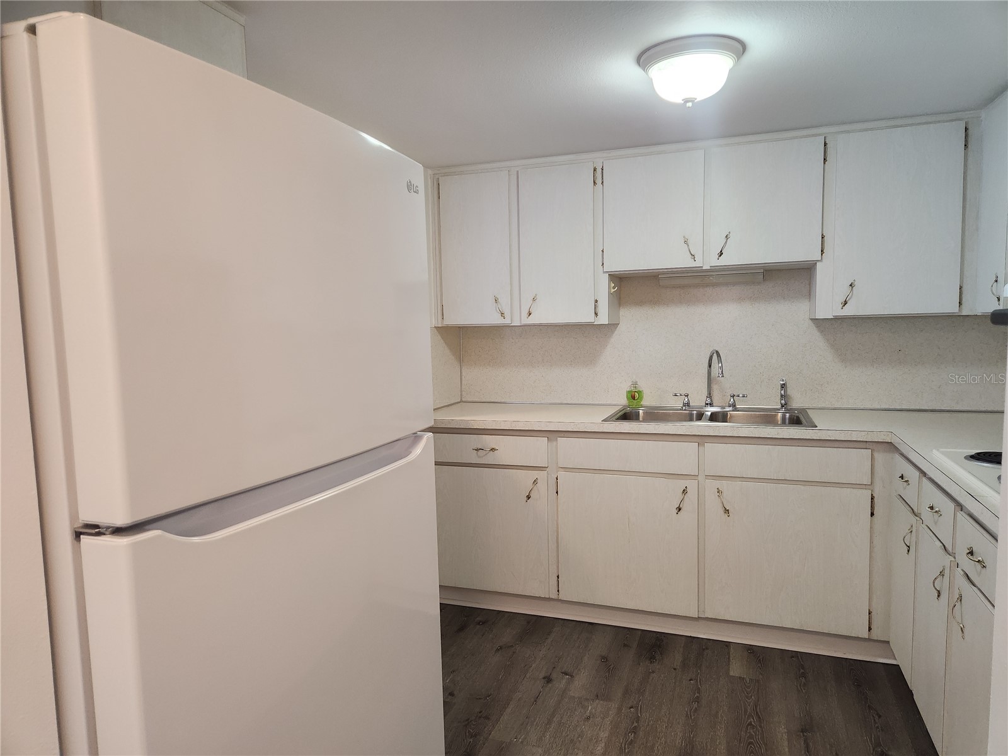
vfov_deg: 58.9
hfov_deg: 73.9
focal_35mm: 23
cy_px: 378
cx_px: 504
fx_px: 670
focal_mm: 5.4
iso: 250
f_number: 1.8
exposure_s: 1/120
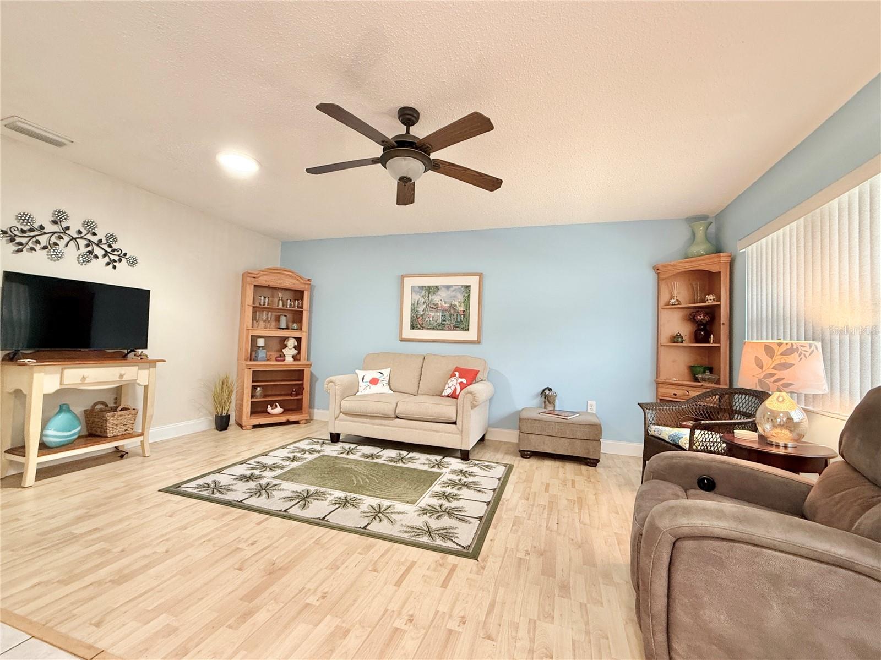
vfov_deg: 85.6
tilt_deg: +2.4
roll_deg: +0.3
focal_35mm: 14
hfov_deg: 102.1
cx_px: 440
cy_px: 330
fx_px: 356
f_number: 2.2
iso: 320
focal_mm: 2.22
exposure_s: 1/60
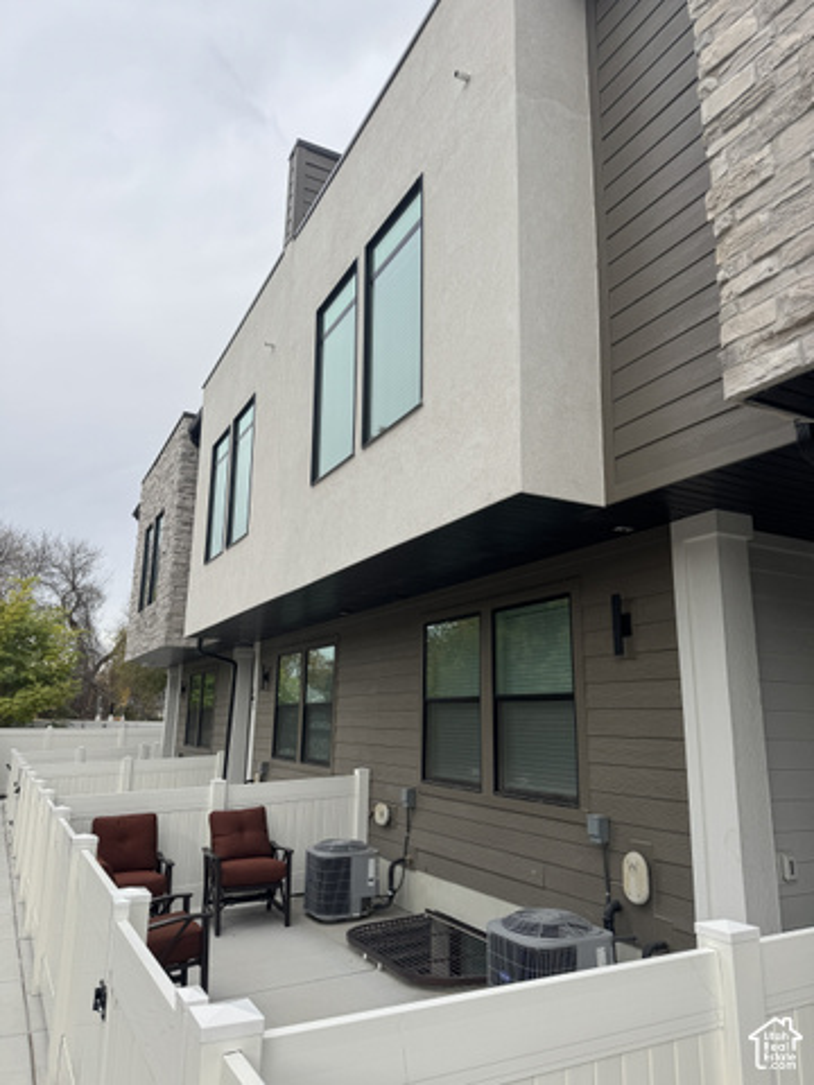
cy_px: 542
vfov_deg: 71.6
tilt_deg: +13.6
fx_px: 752
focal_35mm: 24
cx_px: 407
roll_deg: -0.7
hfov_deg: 56.8
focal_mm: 6.76
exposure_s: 1/2959
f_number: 1.78
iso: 80
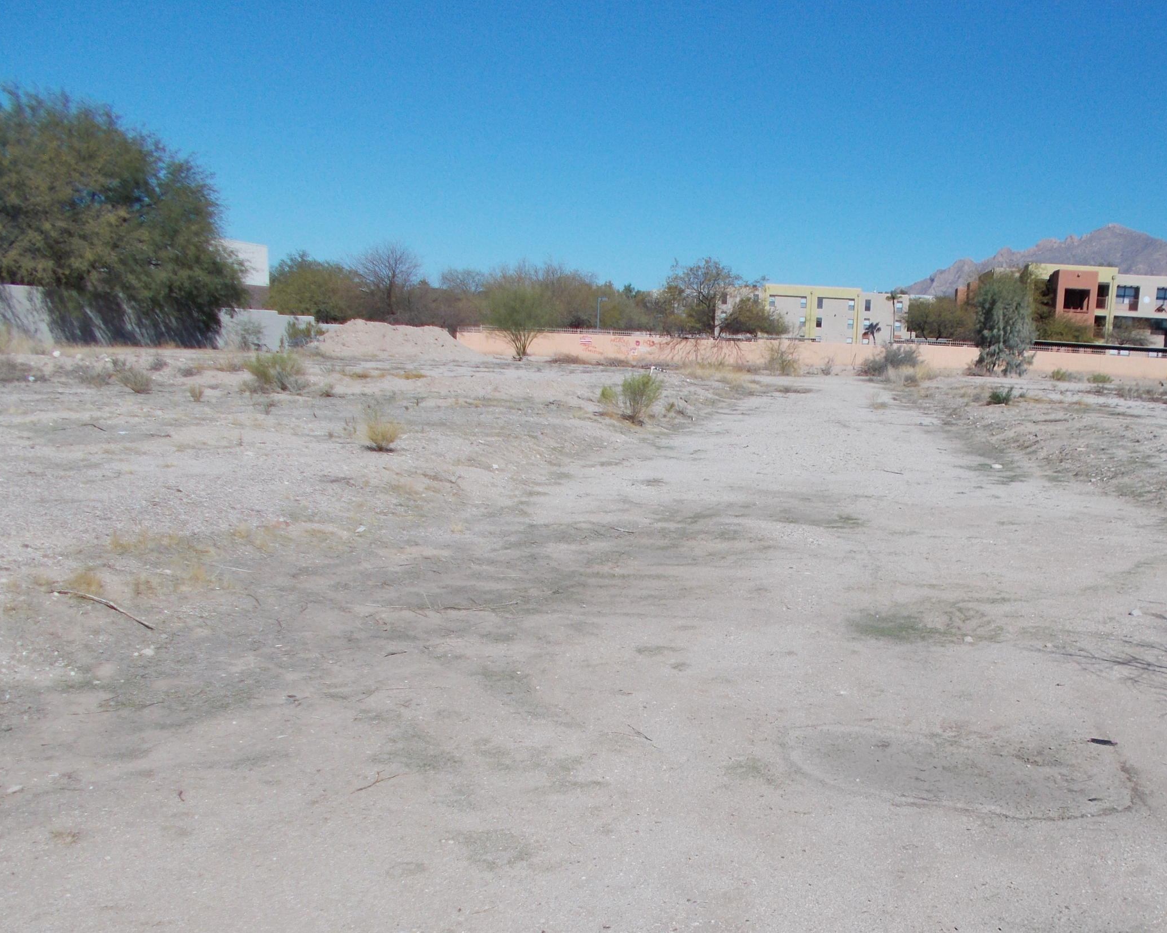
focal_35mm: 37
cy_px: 620
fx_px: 1278
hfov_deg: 48.0
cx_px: 804
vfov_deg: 39.7
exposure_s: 1/320
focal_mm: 4.6
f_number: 8
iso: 80
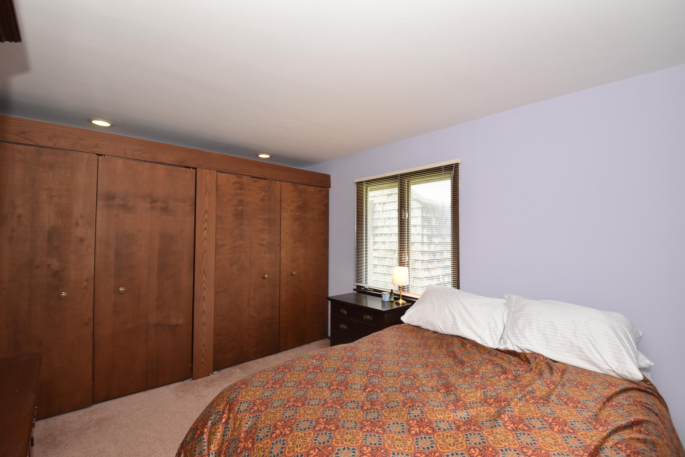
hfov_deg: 100.4
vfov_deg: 77.3
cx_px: 342
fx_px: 285
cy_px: 228
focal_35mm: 15
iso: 800
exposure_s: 1/60
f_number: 7.1
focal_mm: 10
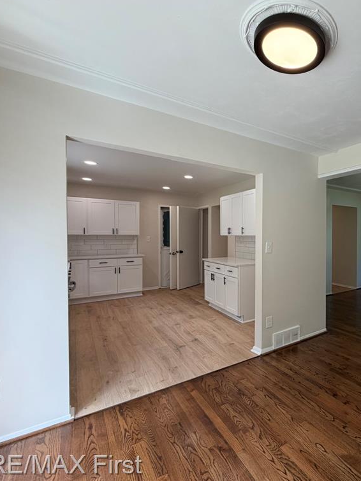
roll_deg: +0.0
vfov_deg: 84.7
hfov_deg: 60.5
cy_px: 239
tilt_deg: +0.1
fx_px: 264
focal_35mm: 19
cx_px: 310
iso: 80
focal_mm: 2.22
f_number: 2.2
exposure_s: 1/120
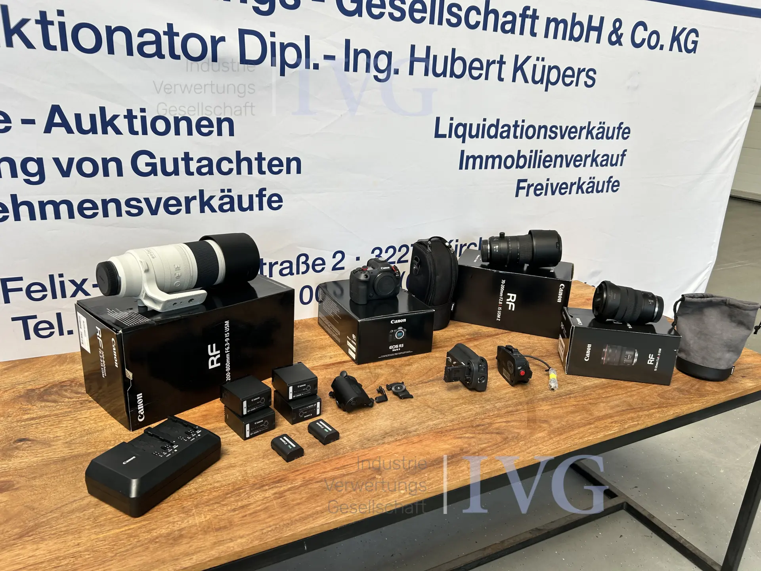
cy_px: 286
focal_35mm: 26
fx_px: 572
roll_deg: -2.9
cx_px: 380
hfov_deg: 67.3
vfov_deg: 53.1
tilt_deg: -19.6
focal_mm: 5.7
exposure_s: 1/121
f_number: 1.5
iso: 32
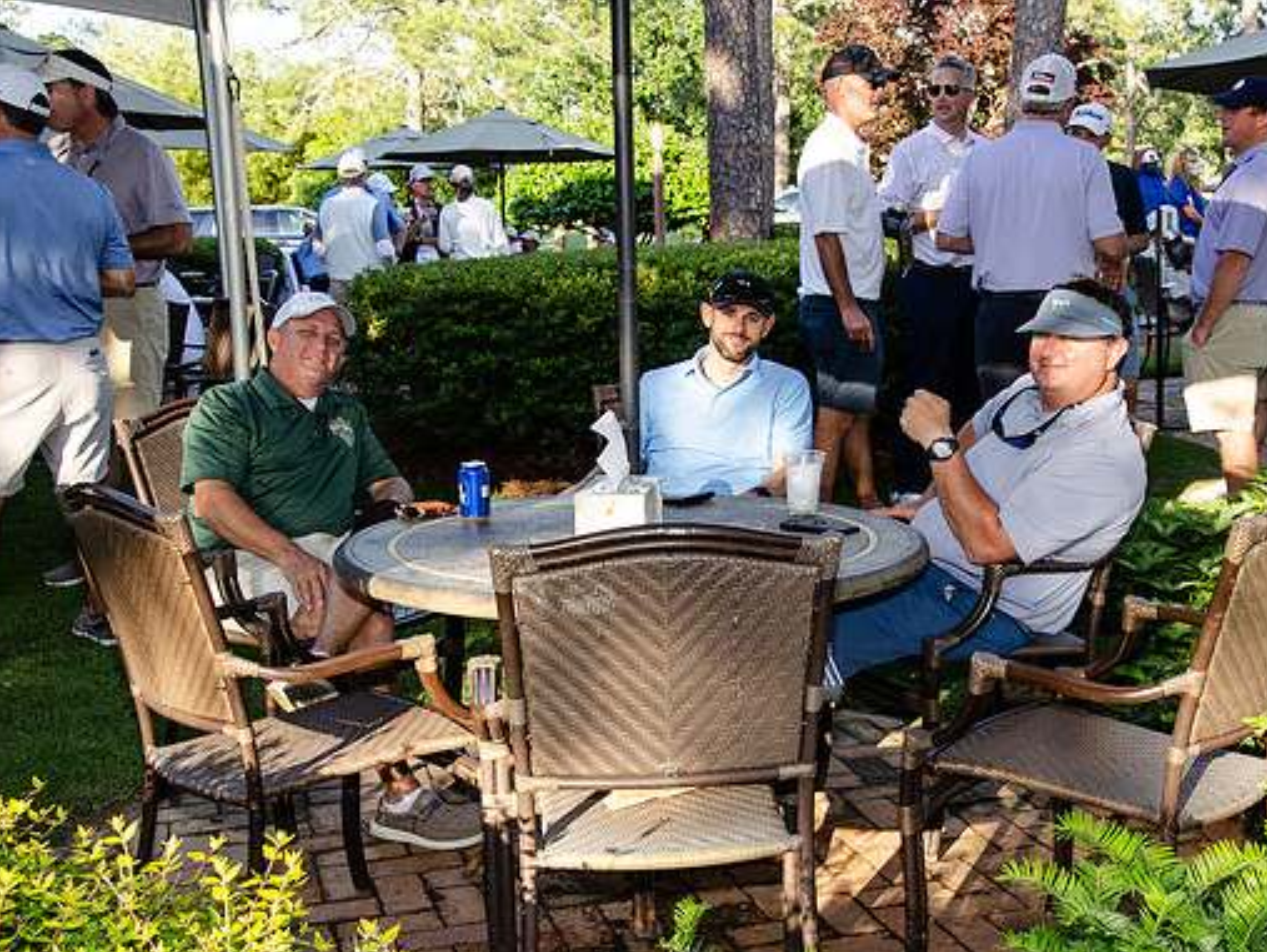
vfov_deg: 28.6
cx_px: 700
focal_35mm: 51
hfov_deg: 37.4
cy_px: 477
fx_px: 1868
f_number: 8
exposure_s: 1/160
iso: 400
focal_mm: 31
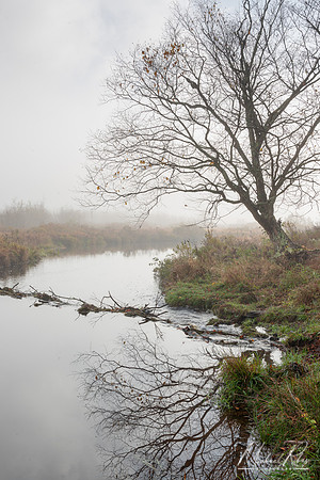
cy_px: 240
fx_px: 507
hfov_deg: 35.1
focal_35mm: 38
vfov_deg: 50.7
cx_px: 160
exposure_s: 1/20
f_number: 13
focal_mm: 38
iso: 64
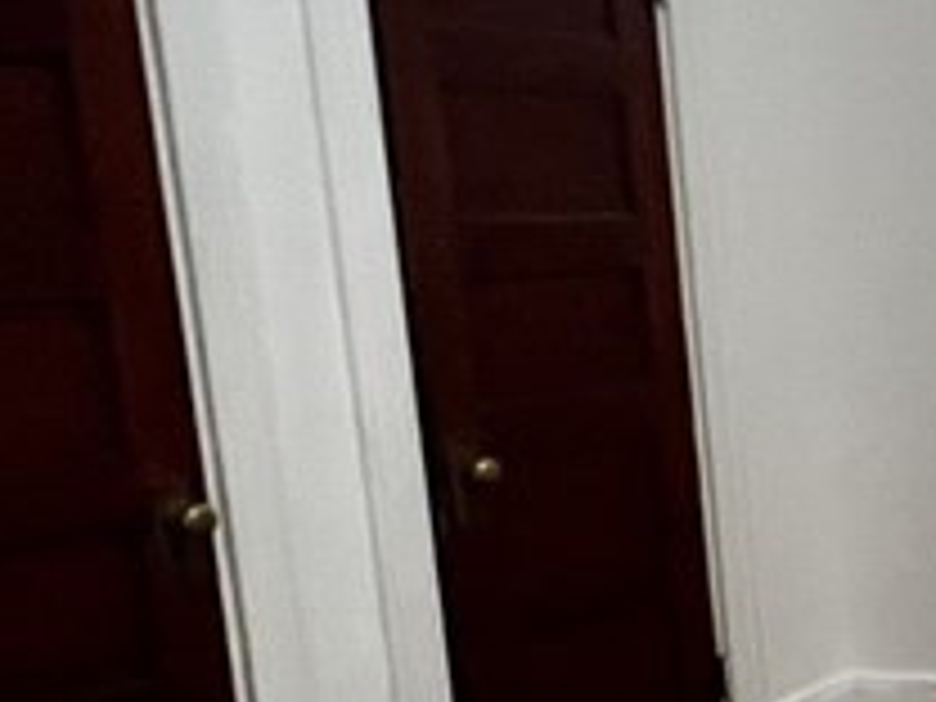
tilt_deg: -9.8
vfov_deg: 22.7
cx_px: 1791
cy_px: 536
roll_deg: +0.3
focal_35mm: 64
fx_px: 1731
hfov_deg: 19.7
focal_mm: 1.57
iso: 320
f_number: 1.8
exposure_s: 1/60
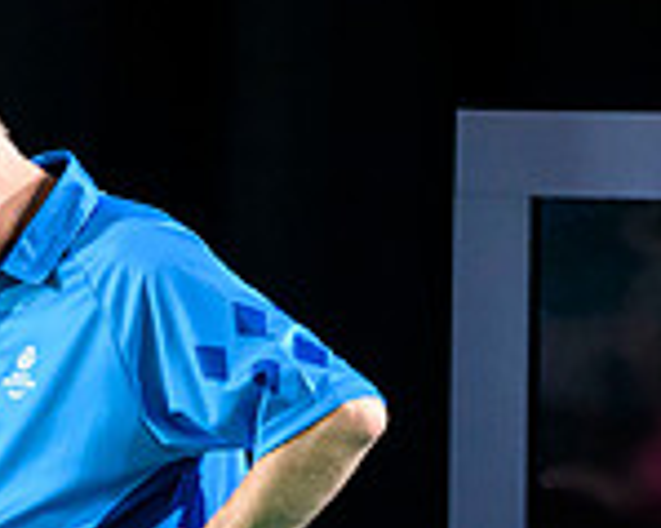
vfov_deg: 1.0
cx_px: -535
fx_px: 30577
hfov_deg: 1.2
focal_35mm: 1564
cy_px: 820
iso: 4000
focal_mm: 400
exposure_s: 1/1000
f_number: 3.5
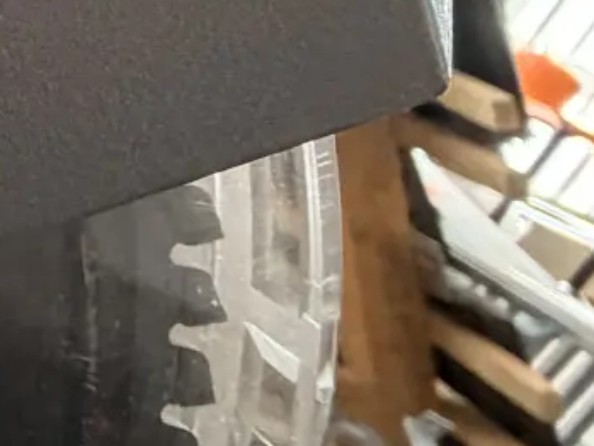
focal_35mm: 77
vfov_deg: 16.3
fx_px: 1322
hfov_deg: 13.5
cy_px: -344
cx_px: -968
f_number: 2.2
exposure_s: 1/100
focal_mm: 2.22
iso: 200
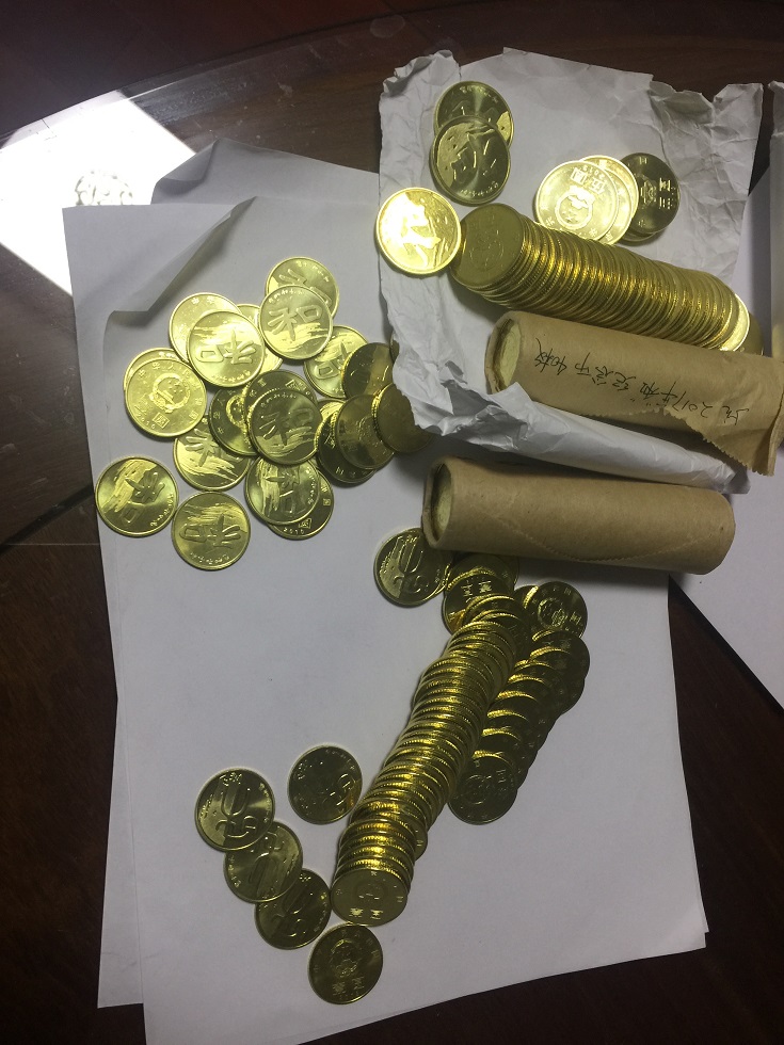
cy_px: 522
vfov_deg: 61.7
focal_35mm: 29
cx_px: 392
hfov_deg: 48.2
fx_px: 876
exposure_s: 1/17
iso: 40
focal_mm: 4.15
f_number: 2.2
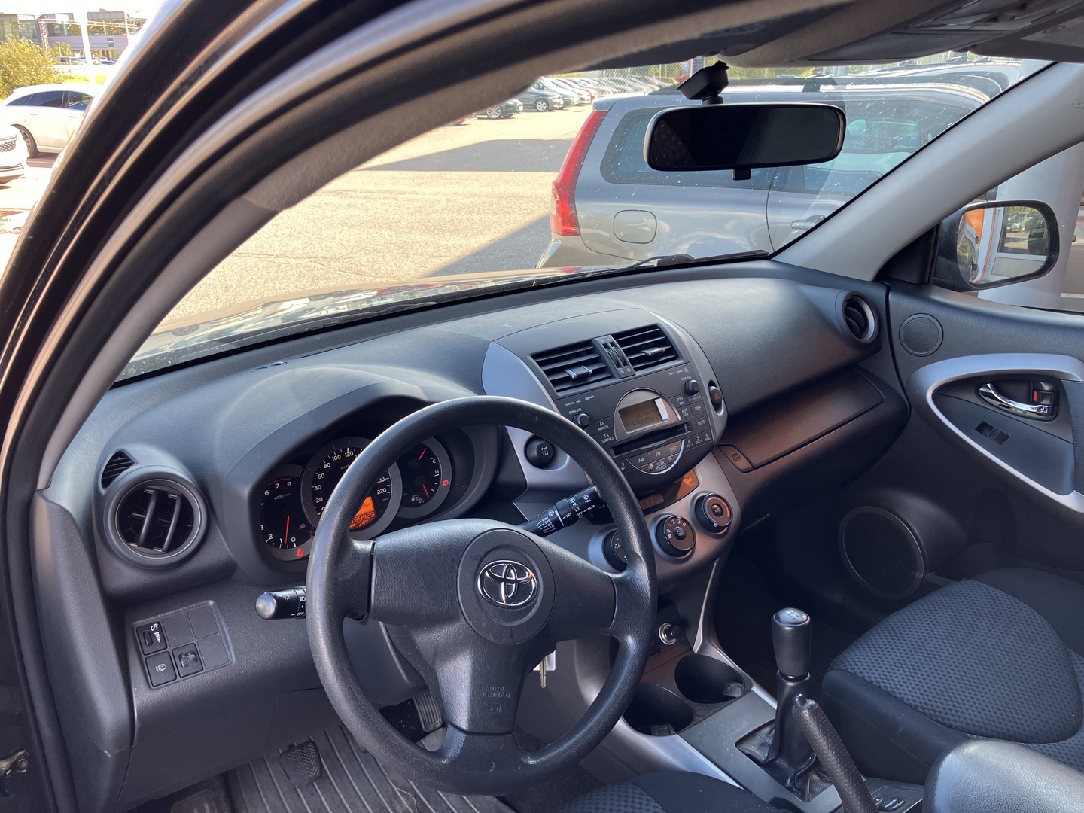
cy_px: 406
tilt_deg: -20.0
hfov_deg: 63.4
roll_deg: +0.5
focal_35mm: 28
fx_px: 877
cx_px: 542
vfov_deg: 49.7
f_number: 1.8
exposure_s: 1/100
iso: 32
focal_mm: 3.99
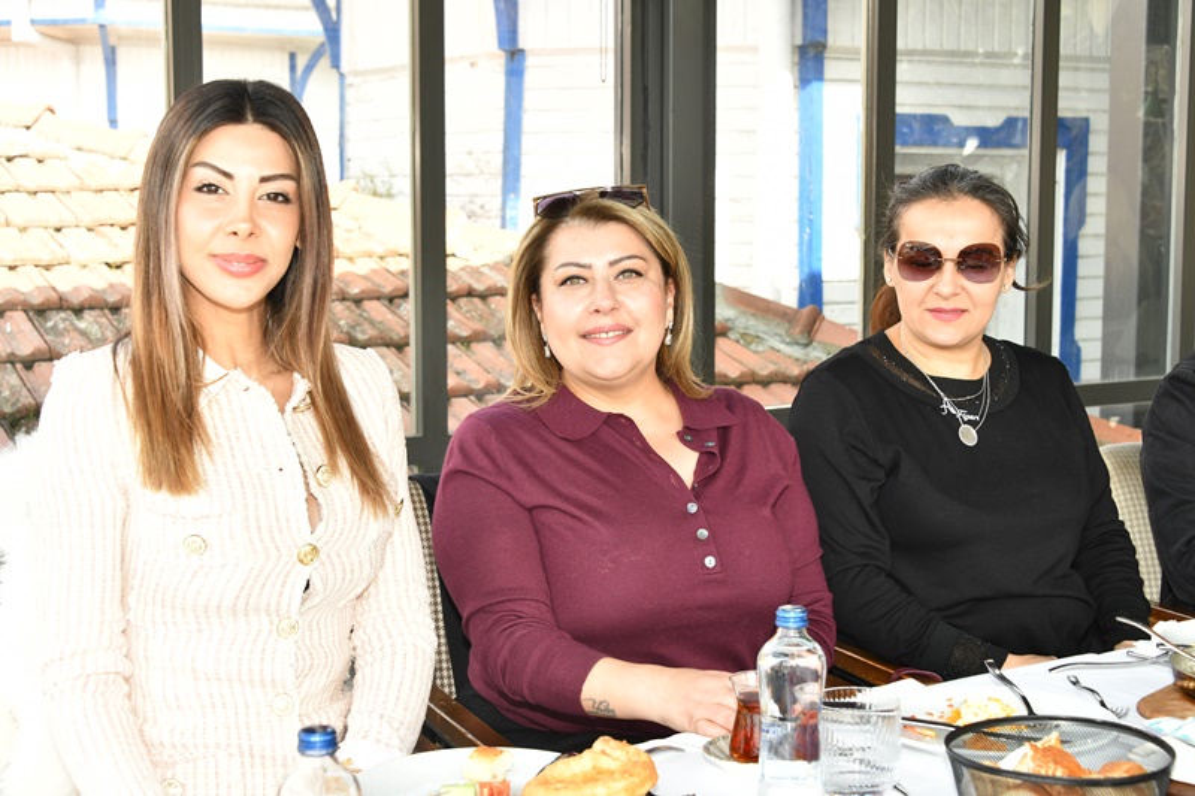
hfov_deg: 35.6
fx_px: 1858
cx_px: 598
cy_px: 398
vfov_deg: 24.2
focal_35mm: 56
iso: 640
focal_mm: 56
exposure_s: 1/200
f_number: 7.1
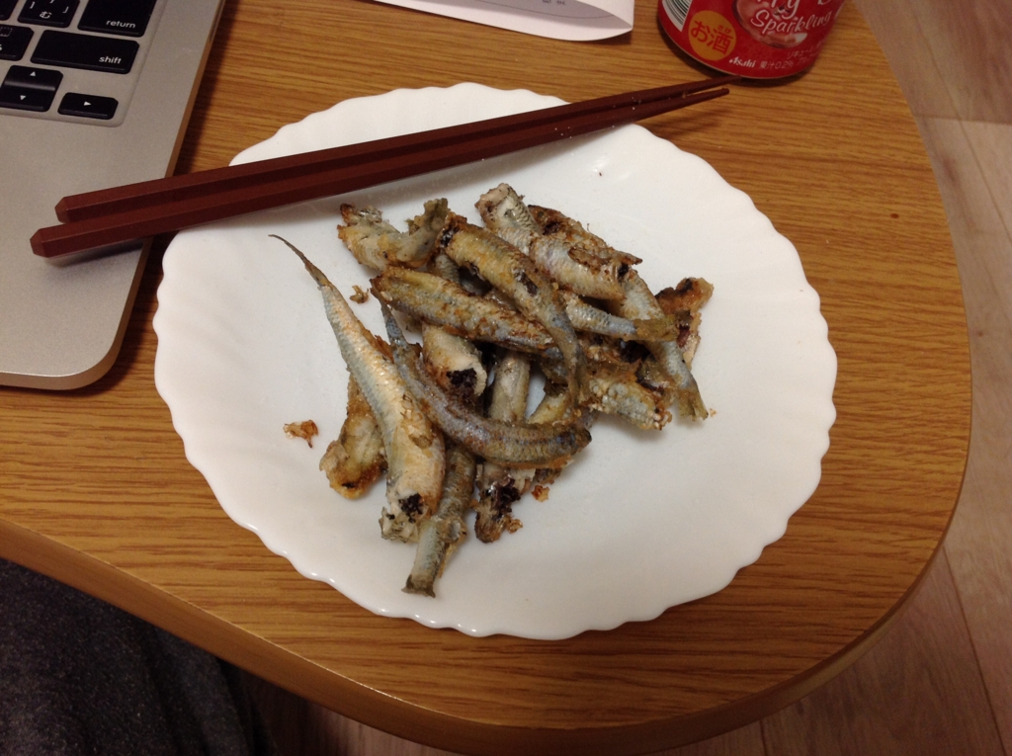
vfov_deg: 40.6
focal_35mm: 35
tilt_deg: -55.8
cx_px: 506
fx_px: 1022
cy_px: 378
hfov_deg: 52.7
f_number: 2.4
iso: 80
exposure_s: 1/15
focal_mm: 4.28
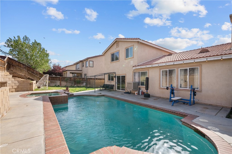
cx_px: 116
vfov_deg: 77.3
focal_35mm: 15
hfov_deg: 100.4
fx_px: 97
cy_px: 77
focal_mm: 15
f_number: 10
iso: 250
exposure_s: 1/400
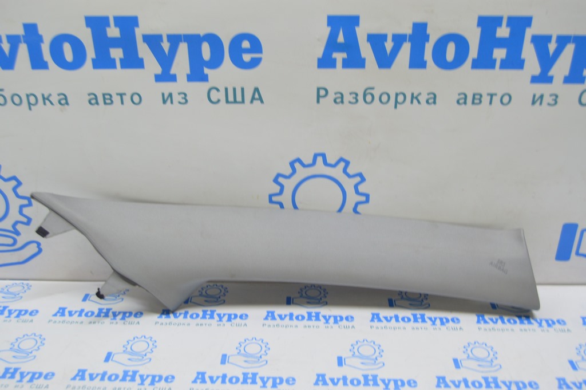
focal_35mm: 36
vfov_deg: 36.8
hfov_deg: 53.2
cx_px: 293
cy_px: 195
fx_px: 586
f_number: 5.6
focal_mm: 24
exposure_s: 1/20
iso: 400
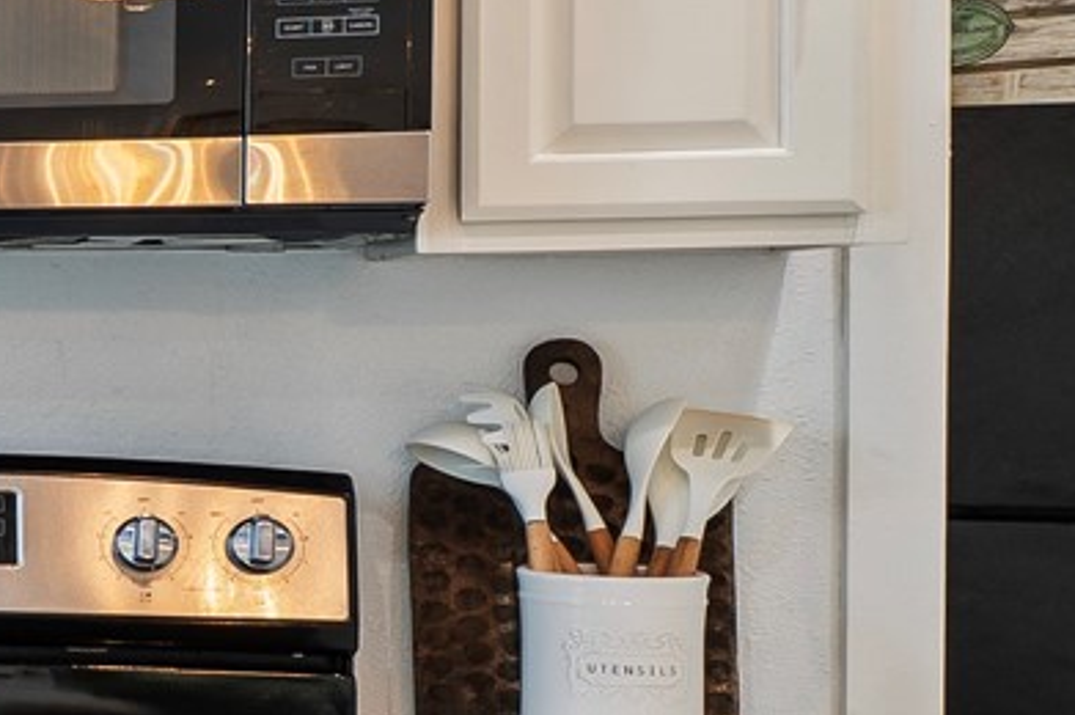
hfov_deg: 14.2
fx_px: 2655
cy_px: 349
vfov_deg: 15.3
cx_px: -1581
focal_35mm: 89
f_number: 6.3
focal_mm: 16
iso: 125
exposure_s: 1/3
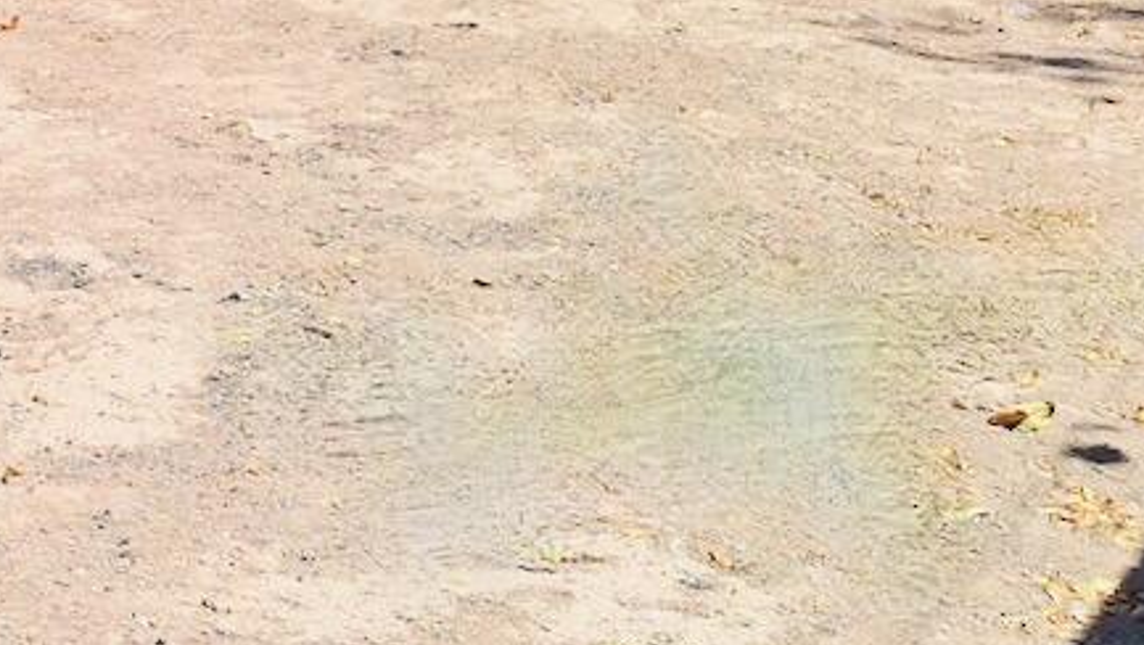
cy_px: 190
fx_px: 2246
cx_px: -439
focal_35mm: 74
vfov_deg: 16.3
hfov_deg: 24.1
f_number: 1.8
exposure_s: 1/2857
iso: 40
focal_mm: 5.54
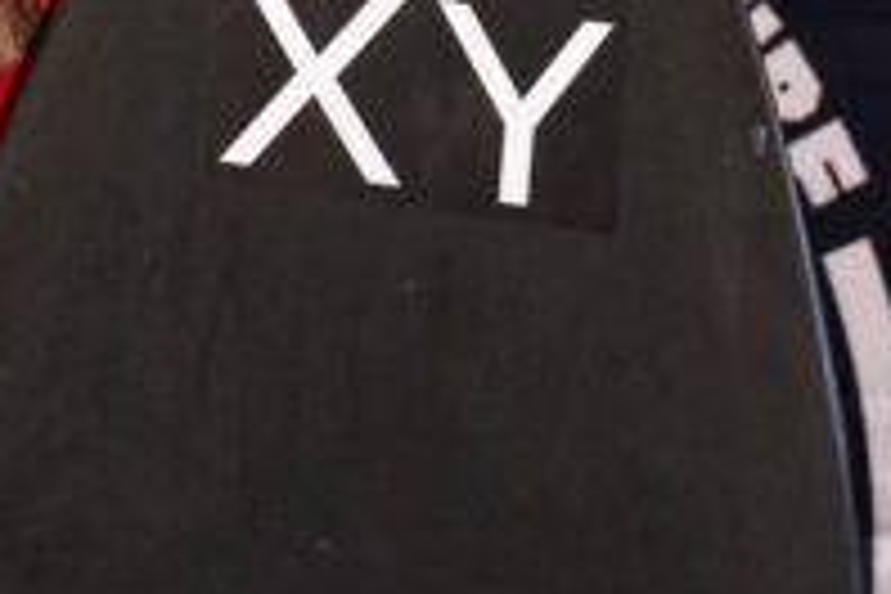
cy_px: 171
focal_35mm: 279
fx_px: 6905
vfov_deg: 4.9
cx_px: 108
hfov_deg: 7.4
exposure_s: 1/160
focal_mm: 48
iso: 2000
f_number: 2.8
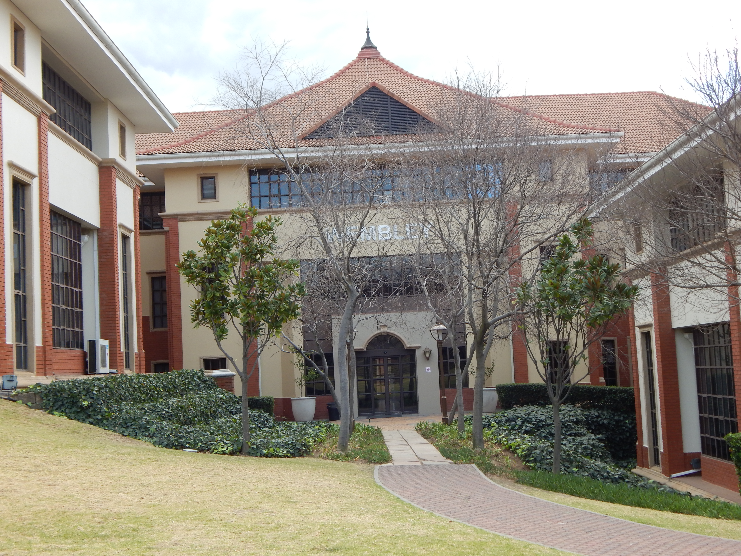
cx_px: 370
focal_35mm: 48
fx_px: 1028
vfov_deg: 30.3
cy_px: 278
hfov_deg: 39.7
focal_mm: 8.6
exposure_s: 1/250
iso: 125
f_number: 3.7
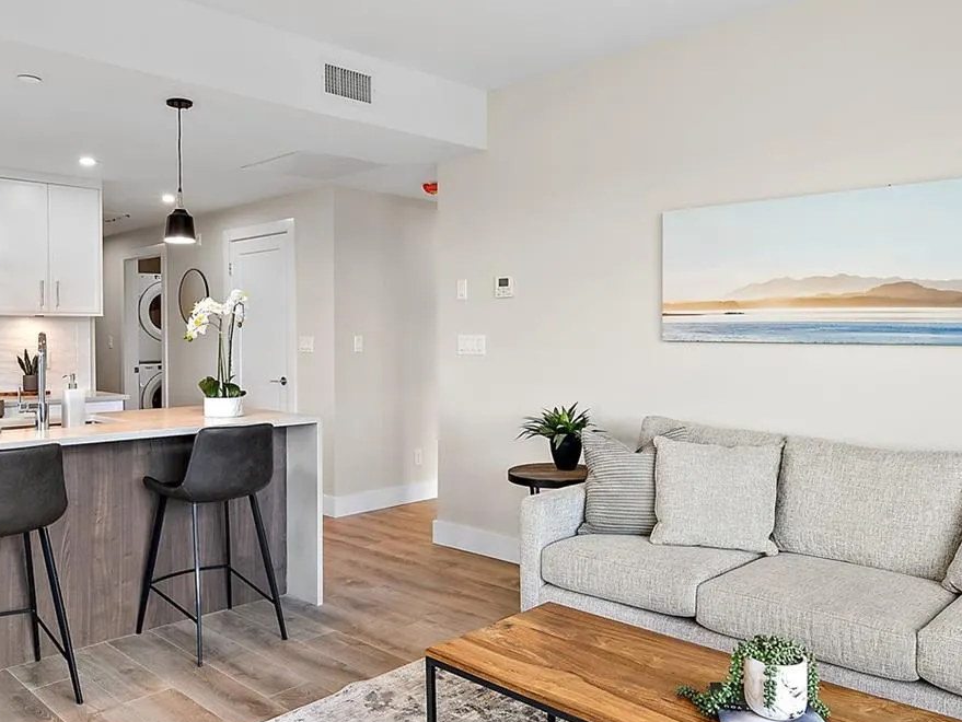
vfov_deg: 49.7
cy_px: 338
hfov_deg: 63.2
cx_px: 420
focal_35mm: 28
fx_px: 778
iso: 320
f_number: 7.1
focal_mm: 16
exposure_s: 1/8
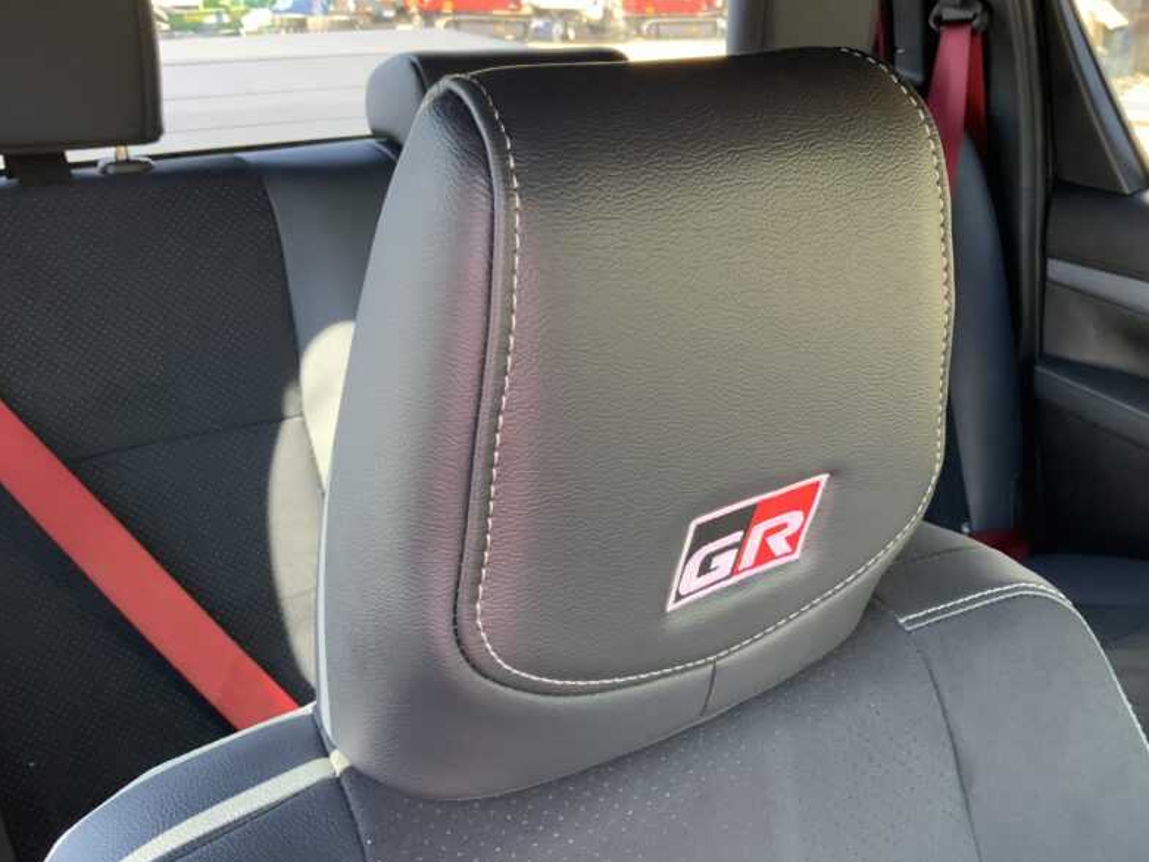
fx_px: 1262
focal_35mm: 38
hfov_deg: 48.4
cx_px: 728
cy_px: 469
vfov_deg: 37.7
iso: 80
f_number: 1.8
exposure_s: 1/60
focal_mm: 3
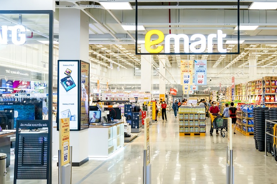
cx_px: 193
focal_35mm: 44
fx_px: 338
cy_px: 79
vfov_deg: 30.4
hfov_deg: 43.6
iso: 640
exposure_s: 1/125
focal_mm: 30
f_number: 5.6
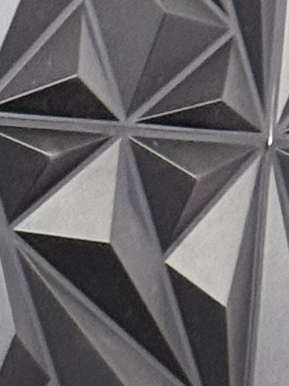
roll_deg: -2.4
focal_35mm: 368
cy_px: 1122
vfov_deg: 5.1
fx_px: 4100
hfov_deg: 4.0
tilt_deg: -8.5
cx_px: -458
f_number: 1.78
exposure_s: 1/60
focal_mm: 6.76
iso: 200
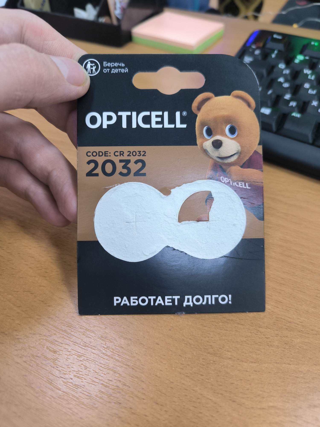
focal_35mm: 24
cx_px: 160
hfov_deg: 56.8
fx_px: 296
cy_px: 214
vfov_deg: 71.6
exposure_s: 1/50
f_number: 1.9
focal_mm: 6.92
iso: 320
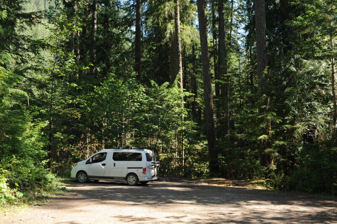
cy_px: 112
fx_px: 327
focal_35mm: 35
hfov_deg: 54.5
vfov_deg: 37.8
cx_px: 168
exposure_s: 1/50
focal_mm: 35
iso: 250
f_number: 10
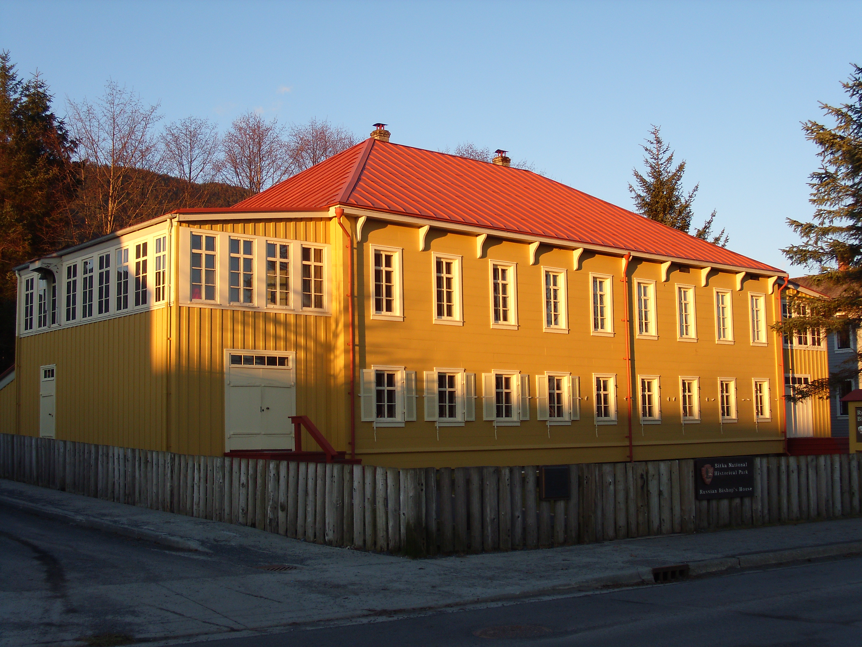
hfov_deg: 43.9
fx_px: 1071
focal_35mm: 43
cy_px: 324
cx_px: 431
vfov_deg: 33.6
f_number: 3.4
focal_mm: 7.7
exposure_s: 1/200
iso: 80
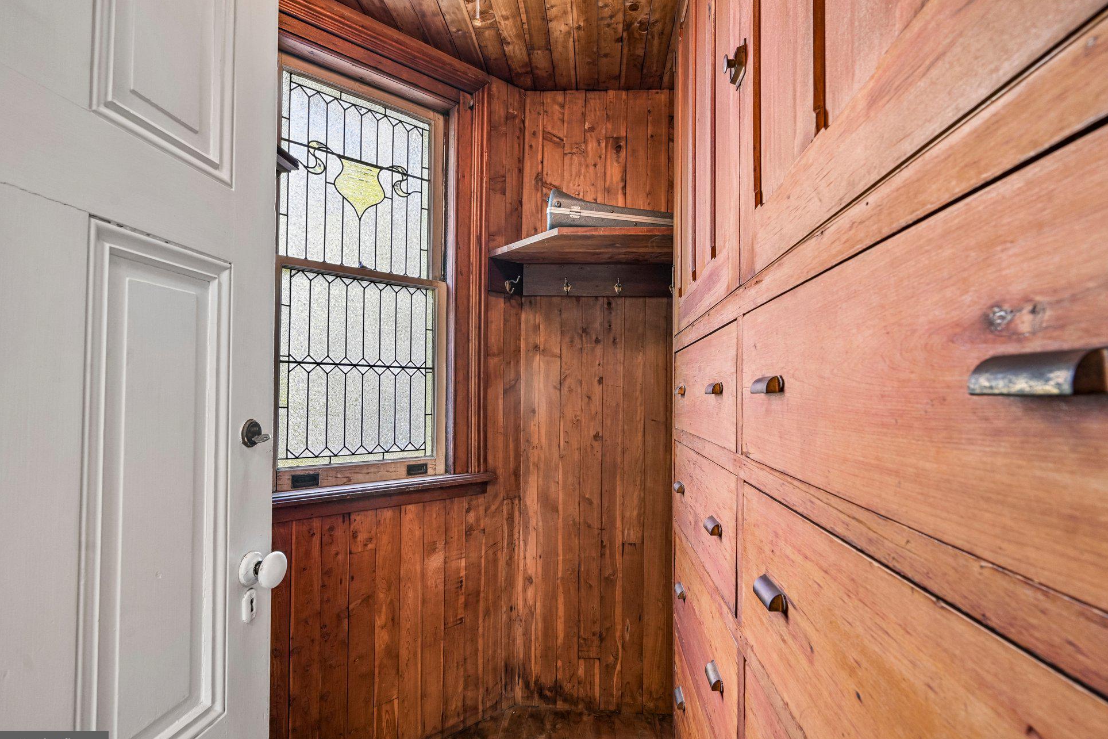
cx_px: 570
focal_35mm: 17
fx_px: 523
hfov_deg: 93.3
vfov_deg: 70.4
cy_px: 380
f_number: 8
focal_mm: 16
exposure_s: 1/25
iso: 800
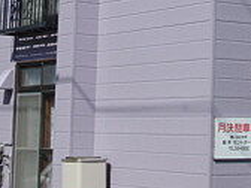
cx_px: 261
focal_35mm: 141
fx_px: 1022
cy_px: -37
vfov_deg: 10.4
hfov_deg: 13.8
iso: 100
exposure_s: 1/400
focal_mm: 6.42
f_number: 8.5
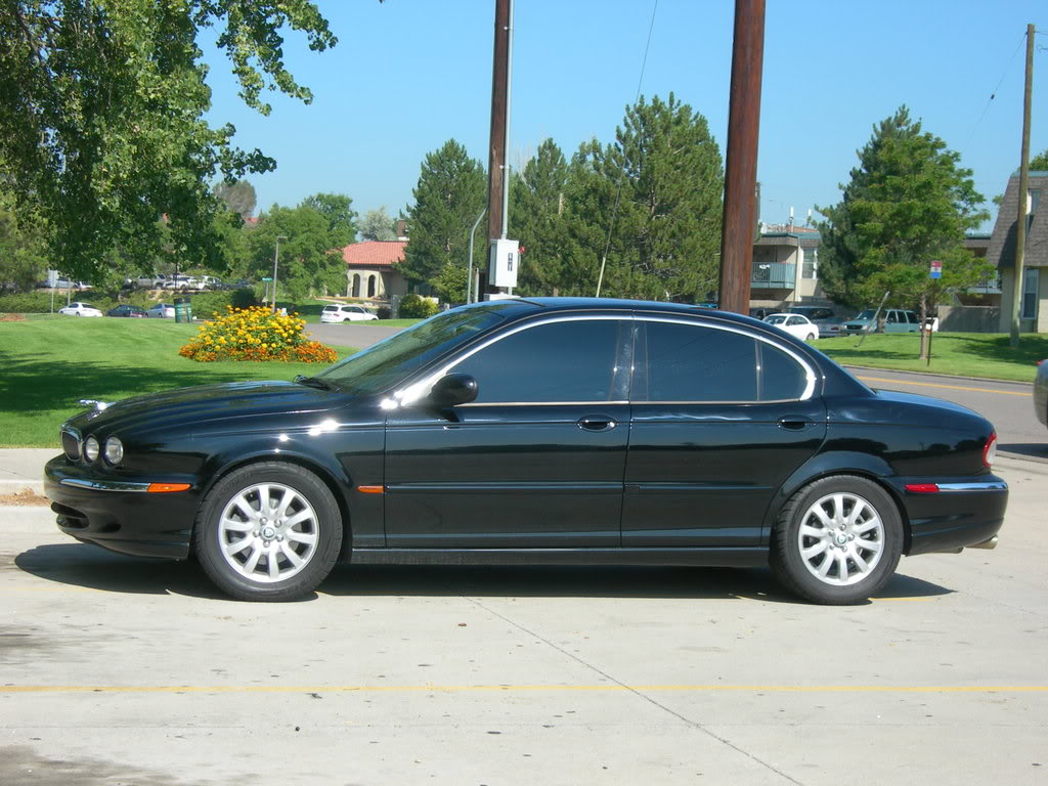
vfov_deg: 18.0
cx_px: 524
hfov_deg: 23.8
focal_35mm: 82
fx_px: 2483
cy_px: 393
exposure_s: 1/156
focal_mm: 17
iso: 50
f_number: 6.8
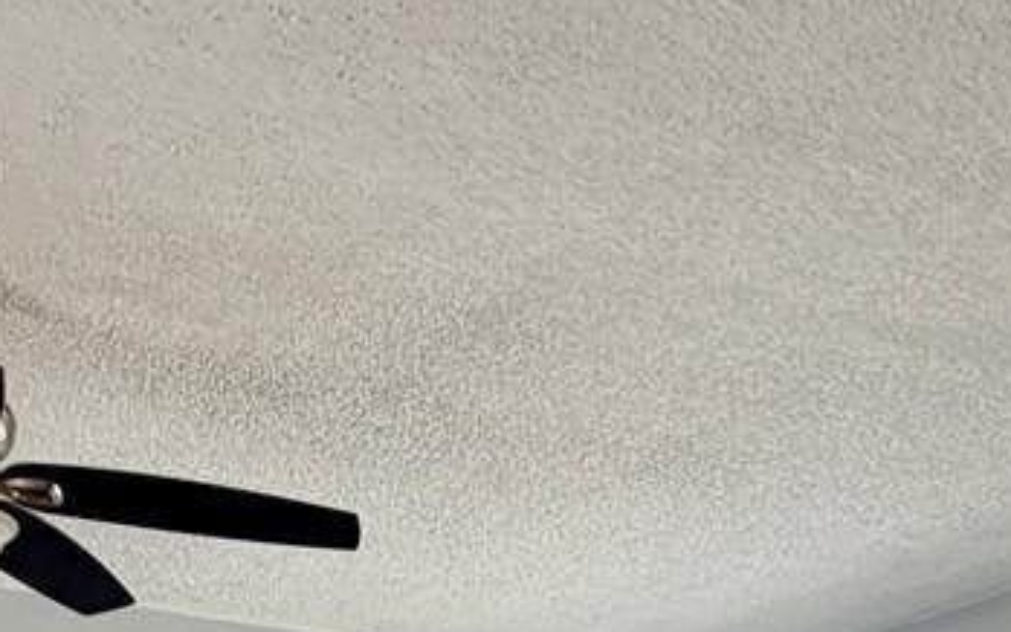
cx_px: 542
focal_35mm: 68
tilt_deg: -8.7
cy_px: 1319
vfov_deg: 15.0
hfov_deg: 30.2
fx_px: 1873
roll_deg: -2.3
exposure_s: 1/121
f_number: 2.2
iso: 50
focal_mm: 2.22
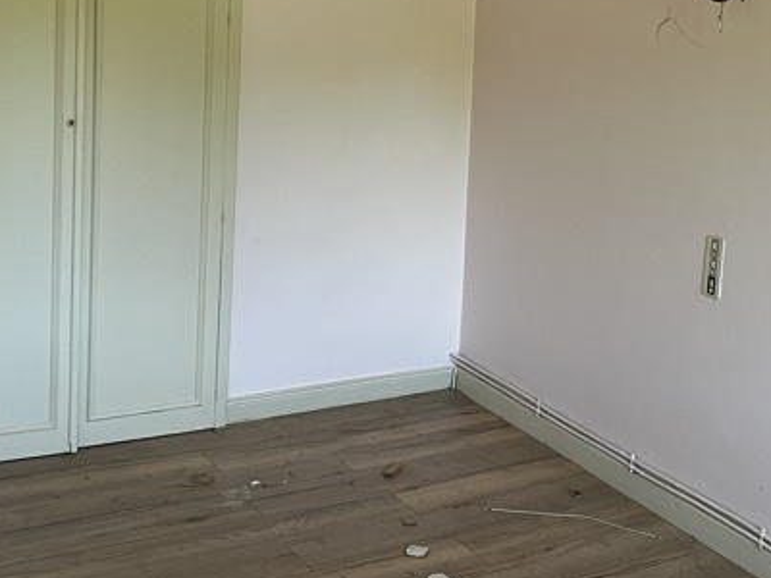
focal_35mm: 52
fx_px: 1158
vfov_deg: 27.8
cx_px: 507
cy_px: 179
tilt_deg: -7.5
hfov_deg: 36.5
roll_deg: -3.7
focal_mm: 5.1
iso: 80
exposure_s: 1/50
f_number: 1.6
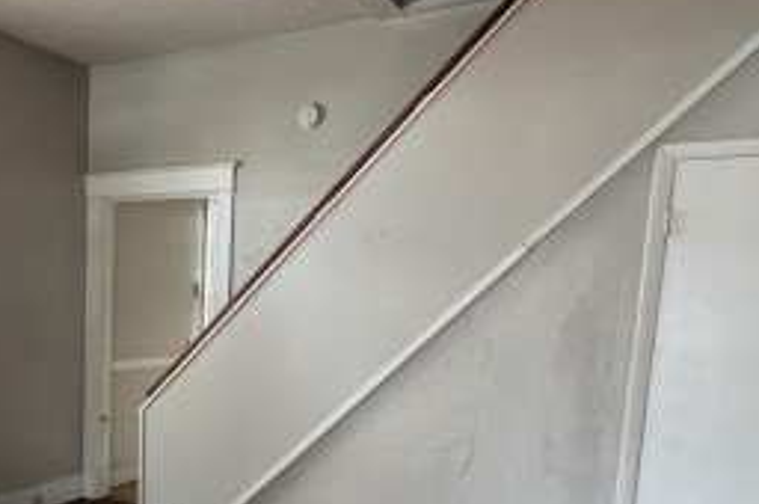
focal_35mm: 38
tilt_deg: -8.5
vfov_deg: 33.8
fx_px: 800
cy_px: 415
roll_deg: -1.2
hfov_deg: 48.1
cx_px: 159
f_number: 2.2
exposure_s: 1/99
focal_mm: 2.22
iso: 320
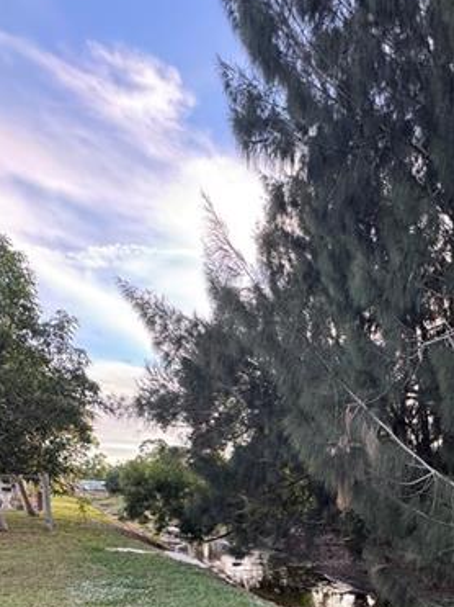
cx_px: 405
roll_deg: -2.5
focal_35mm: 29
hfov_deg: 44.1
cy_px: 576
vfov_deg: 52.1
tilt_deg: -10.4
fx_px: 507
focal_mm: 2.22
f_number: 2.2
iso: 125
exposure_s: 1/99
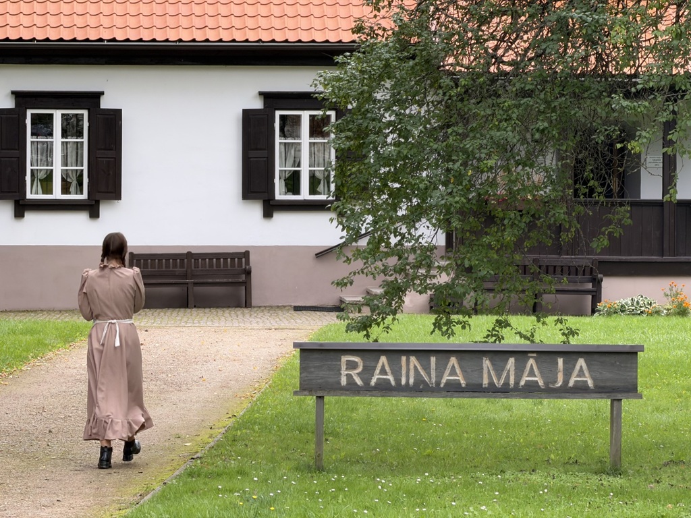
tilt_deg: -1.1
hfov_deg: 9.9
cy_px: 259
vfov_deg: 7.4
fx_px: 3992
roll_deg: -0.1
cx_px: 346
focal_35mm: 200
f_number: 2.8
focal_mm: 16.89
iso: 40
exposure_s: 1/237
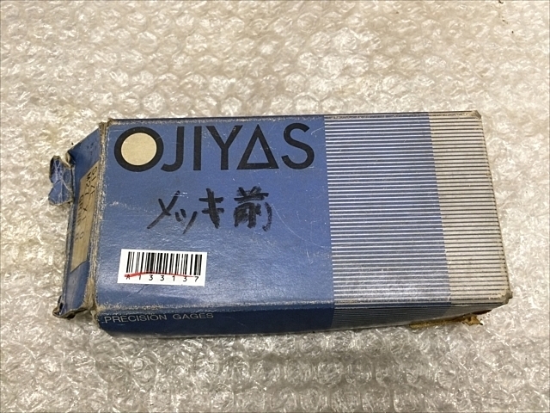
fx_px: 461
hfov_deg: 61.7
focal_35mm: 29
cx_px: 275
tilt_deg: -73.3
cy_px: 206
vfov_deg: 48.2
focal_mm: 4.15
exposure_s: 1/30
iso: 80
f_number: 2.2
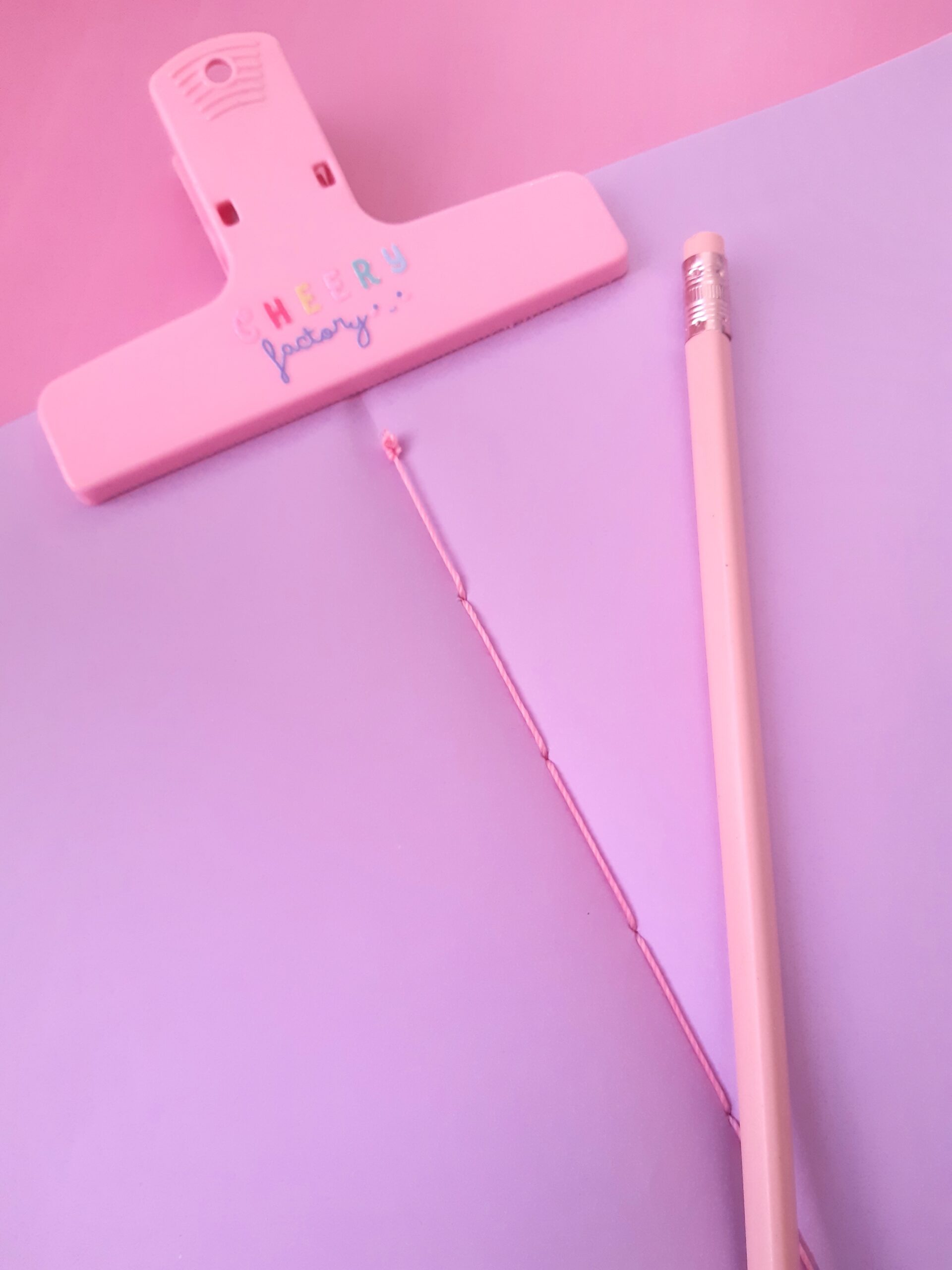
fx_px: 953
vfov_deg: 67.3
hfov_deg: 53.1
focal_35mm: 26
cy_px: 635
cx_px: 476
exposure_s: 1/60
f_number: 1.7
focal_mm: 3.92
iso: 100
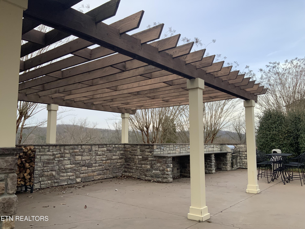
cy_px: 114
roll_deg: +0.4
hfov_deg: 61.7
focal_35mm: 29
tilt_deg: +7.0
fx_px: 256
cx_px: 152
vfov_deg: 48.2
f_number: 1.8
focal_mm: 3
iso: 16
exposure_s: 1/432
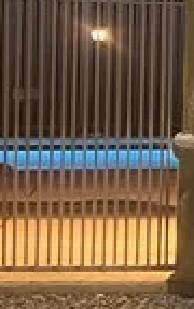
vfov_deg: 10.6
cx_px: 453
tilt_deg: -0.5
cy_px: 32
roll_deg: -1.3
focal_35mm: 197
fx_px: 1658
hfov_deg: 6.4
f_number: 1.5
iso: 500
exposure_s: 1/40
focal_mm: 5.7
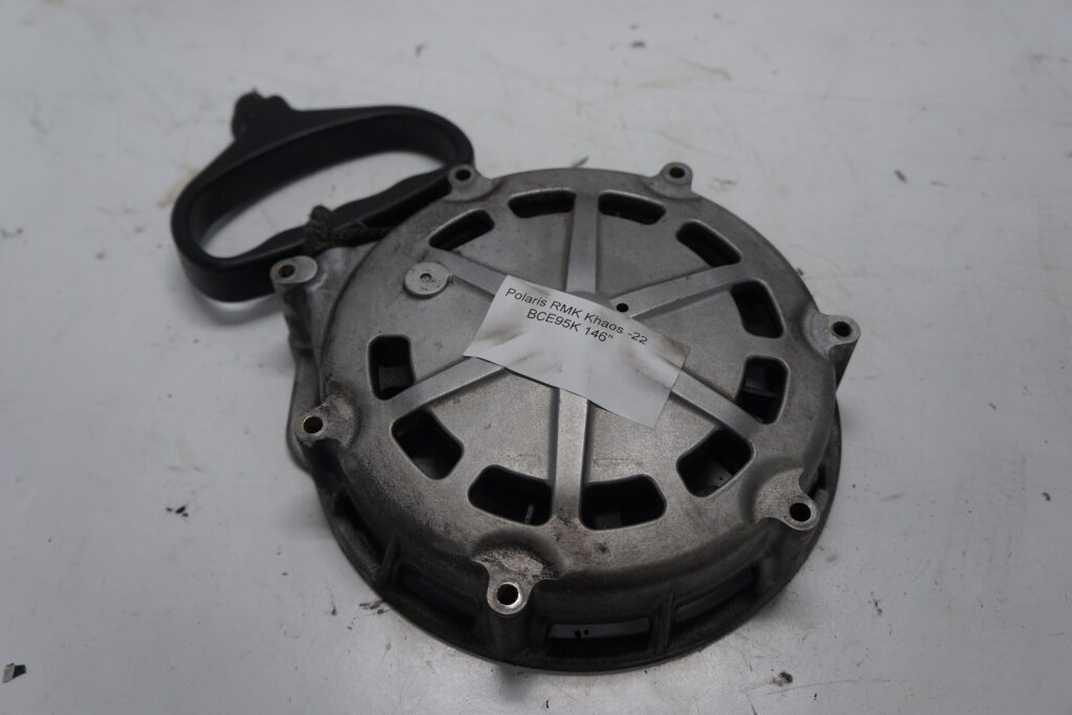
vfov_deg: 43.6
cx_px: 536
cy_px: 358
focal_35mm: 30
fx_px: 893
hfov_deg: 61.9
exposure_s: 1/80
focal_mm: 20
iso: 100
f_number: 4
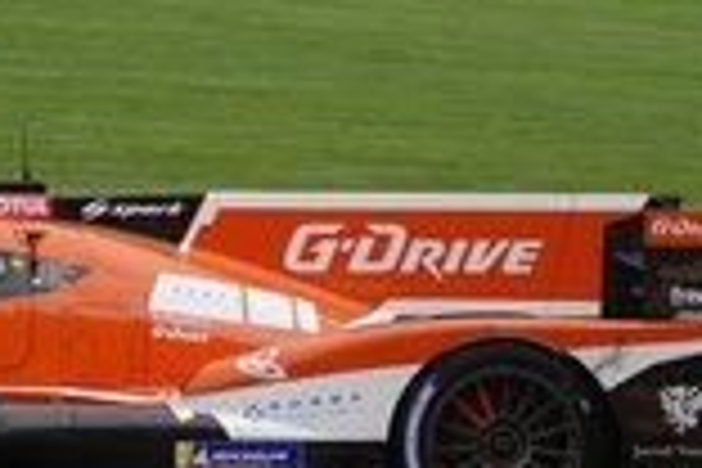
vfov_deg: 4.4
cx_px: 158
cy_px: 500
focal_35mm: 309
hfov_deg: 6.7
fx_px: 6025
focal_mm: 39.42
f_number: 4
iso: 200
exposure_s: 1/800
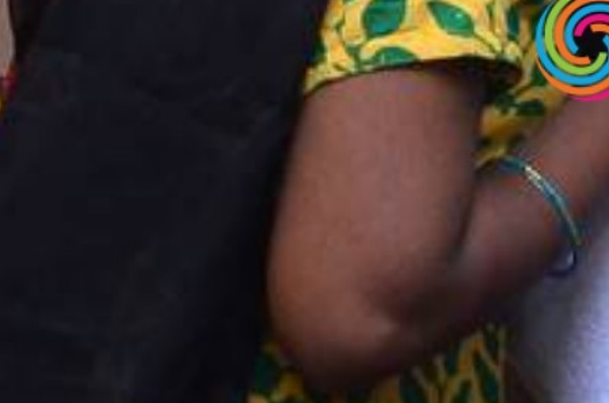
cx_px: 832
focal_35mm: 212
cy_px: -225
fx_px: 3577
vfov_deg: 6.4
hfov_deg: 9.5
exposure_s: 1/160
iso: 1600
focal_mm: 28
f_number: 7.1
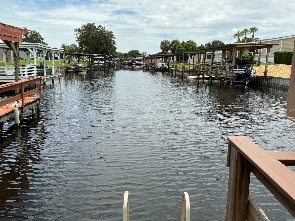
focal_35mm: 29
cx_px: 148
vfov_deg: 48.2
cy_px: 110
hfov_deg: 61.7
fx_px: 247
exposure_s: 1/2058
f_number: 1.8
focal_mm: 3
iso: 25
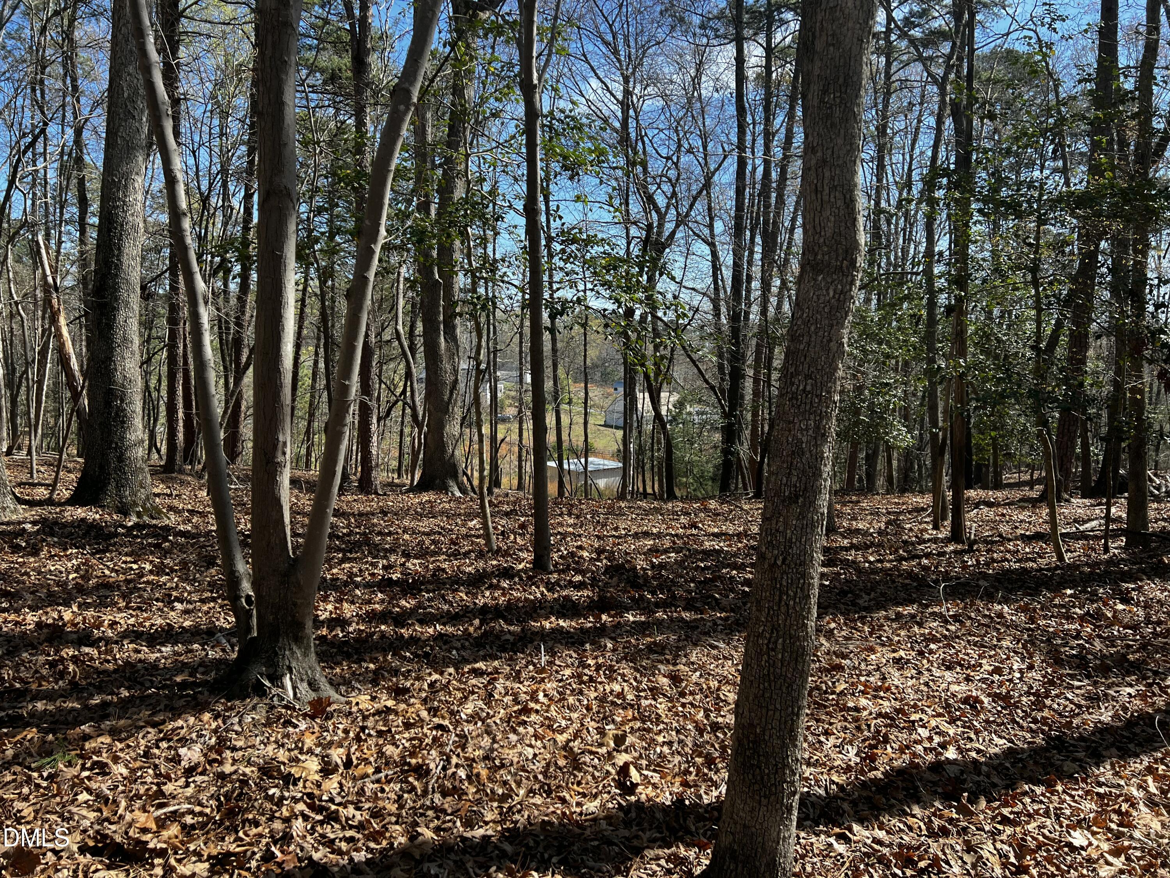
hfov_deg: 67.3
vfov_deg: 53.1
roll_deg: -0.3
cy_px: 439
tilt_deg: -4.2
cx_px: 585
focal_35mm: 26
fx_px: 879
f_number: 1.5
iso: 50
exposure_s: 1/1449
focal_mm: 5.7
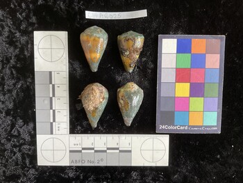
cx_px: 122
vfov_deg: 48.3
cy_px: 92
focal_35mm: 29
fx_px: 204
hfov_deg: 61.6
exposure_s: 1/60
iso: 100
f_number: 1.8
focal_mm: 3
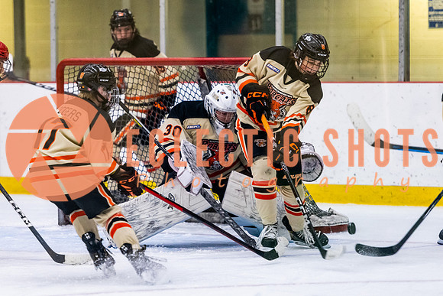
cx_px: 194
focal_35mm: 239
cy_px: 162
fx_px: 2945
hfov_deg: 8.6
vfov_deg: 5.7
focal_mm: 175
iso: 3200
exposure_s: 1/640
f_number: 3.2
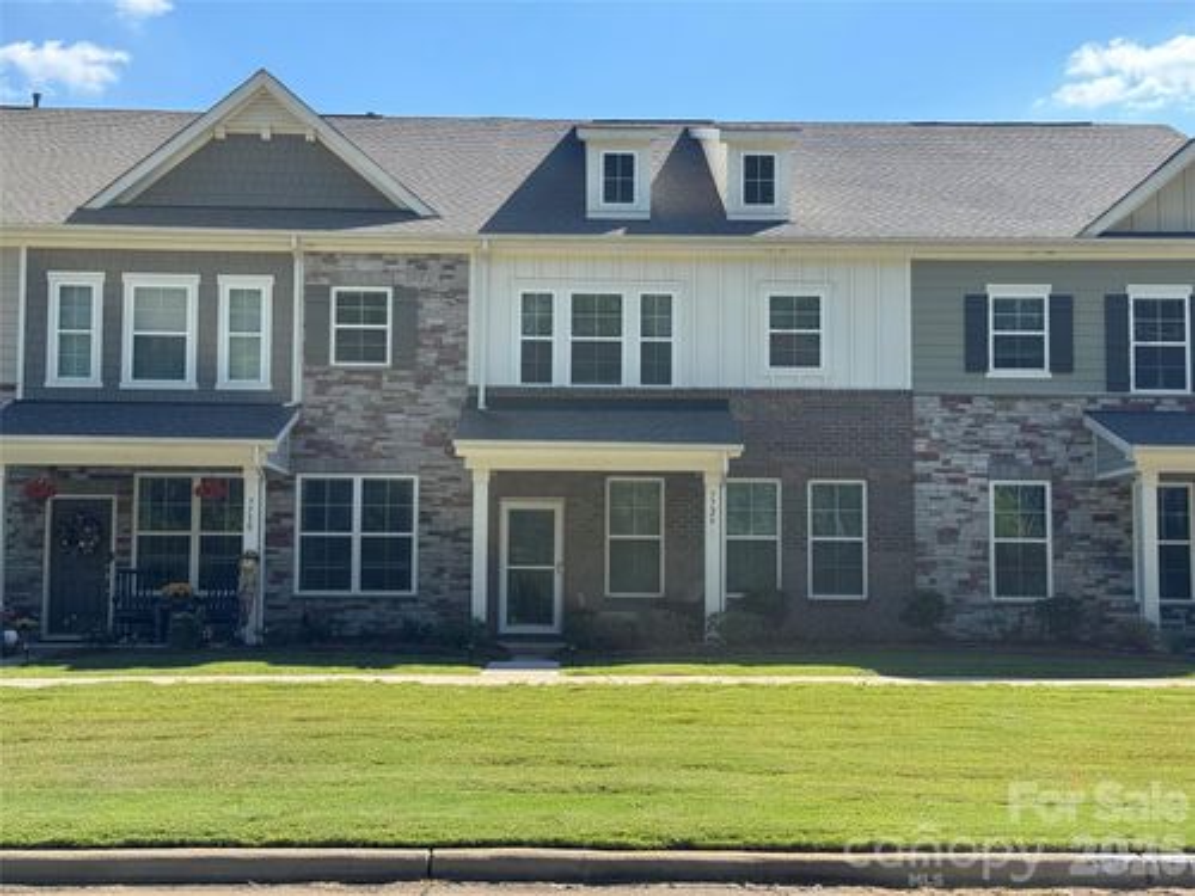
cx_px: 598
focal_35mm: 48
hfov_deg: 39.7
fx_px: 1657
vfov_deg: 30.3
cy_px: 448
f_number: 1.78
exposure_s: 1/2110
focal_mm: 6.76
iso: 64
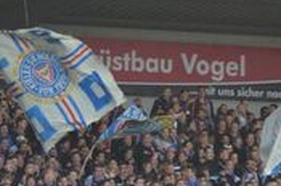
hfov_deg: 4.2
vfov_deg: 2.8
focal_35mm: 488
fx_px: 3802
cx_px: 34
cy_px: 139
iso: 500
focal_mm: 100
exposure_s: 1/640
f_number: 2.8
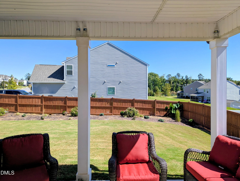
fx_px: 167
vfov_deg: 56.9
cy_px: 90
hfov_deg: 71.5
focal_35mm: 24
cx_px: 120
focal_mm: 6.81
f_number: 1.85
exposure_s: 1/1715
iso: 47
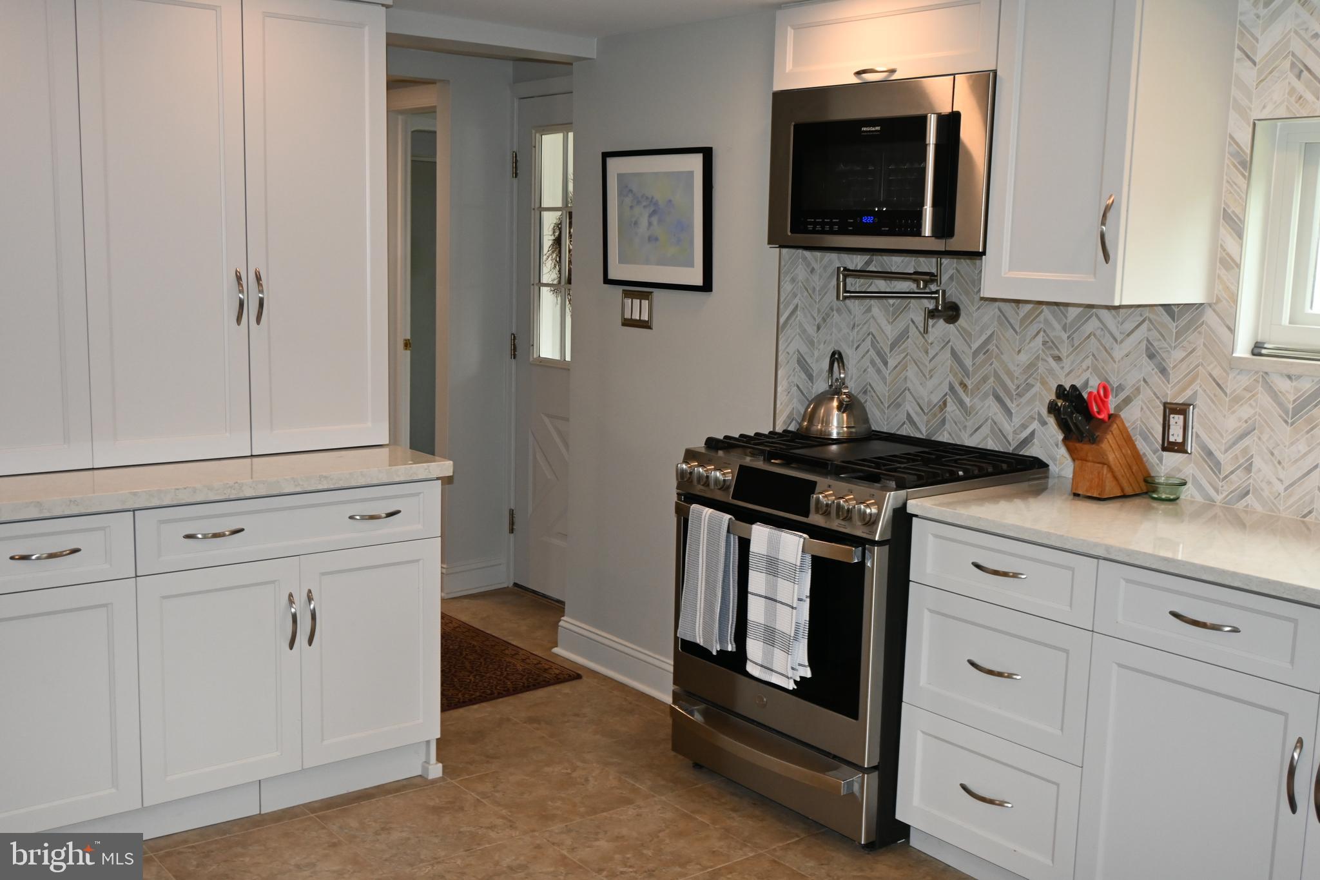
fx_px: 1320
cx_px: 660
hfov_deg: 53.1
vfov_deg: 36.9
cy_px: 440
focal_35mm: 36
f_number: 4.2
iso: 720
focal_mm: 24
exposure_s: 1/60
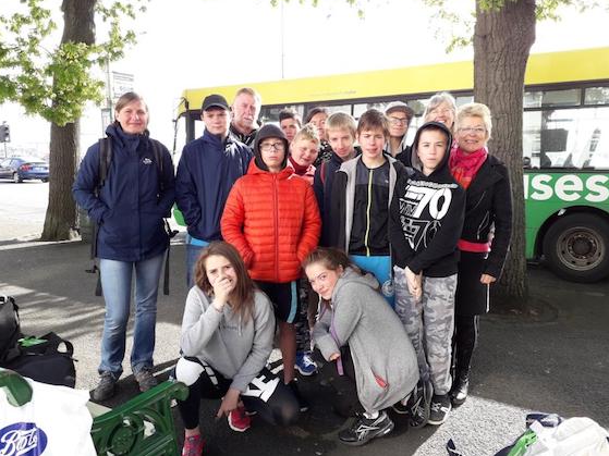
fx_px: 510
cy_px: 227
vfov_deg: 48.2
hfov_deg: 61.7
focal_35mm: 29
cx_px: 309
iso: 40
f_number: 1.9
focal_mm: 3.6
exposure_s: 1/205
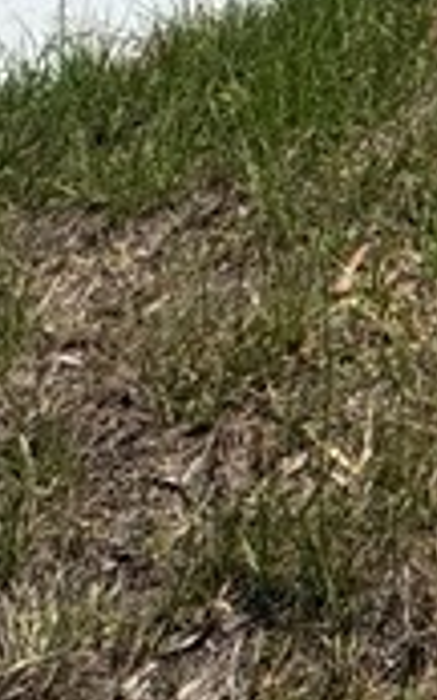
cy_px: -757
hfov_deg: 11.5
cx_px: 1141
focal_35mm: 88
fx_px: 1678
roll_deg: -1.6
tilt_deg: -5.6
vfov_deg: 16.7
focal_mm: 2.22
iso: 50
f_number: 2.2
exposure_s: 1/2985
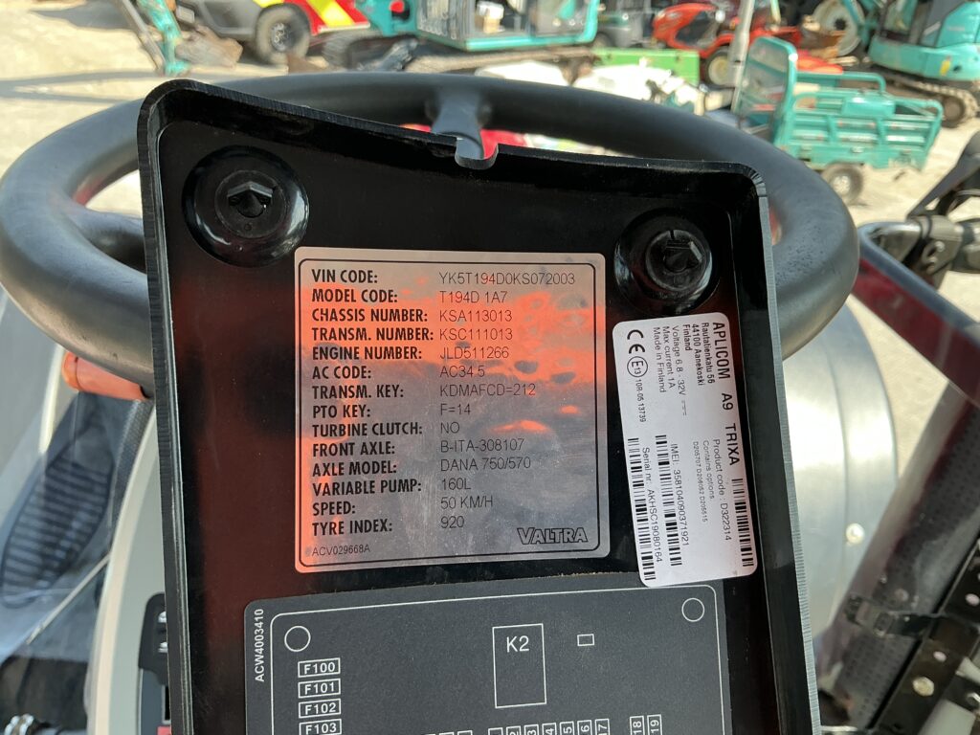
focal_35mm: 28
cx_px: 490
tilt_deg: -30.1
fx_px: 793
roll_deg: -5.8
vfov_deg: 49.7
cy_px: 368
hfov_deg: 63.4
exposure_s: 1/122
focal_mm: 3
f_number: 1.8
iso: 20
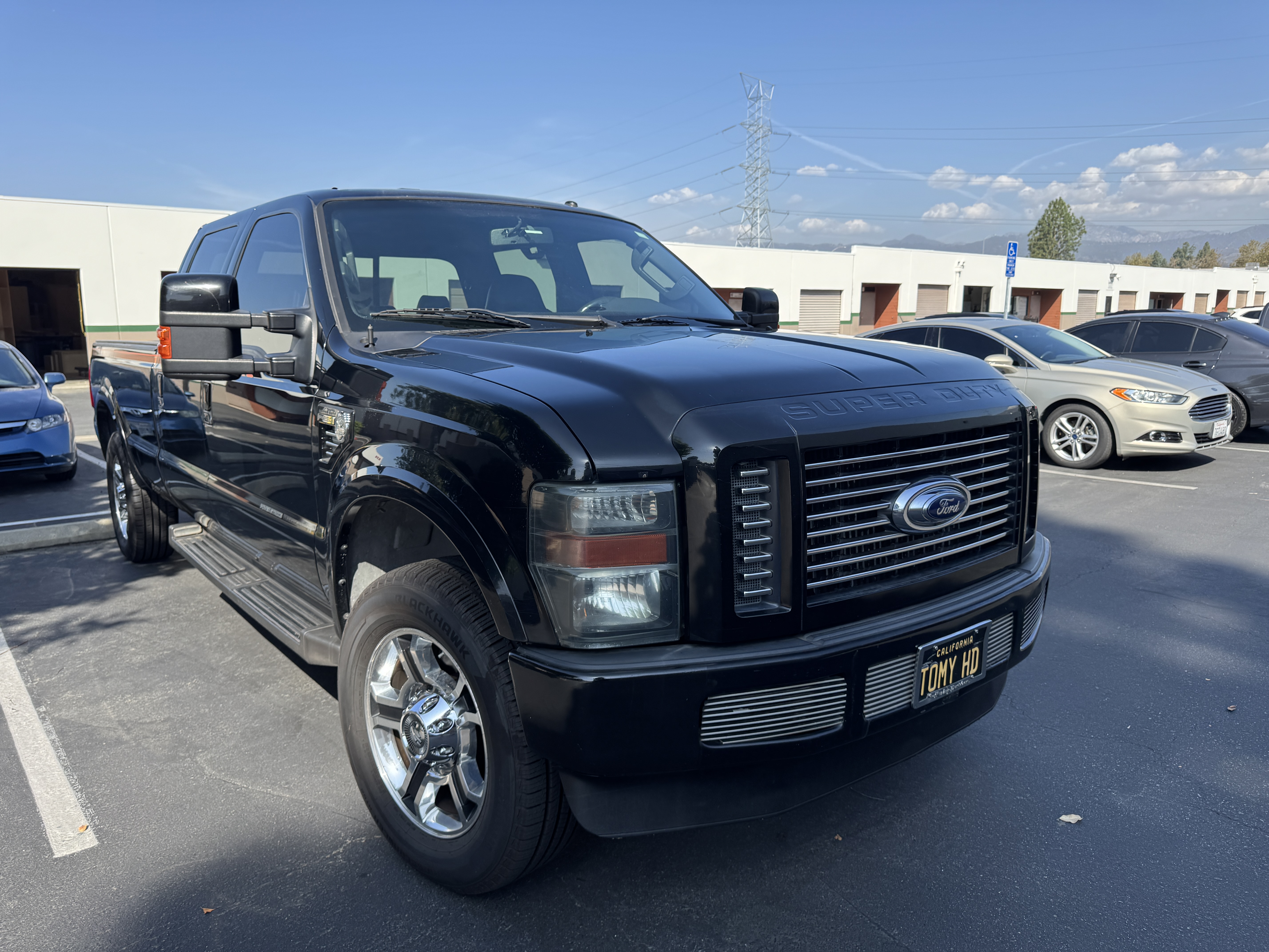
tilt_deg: -9.9
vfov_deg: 56.8
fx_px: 880
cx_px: 634
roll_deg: -0.2
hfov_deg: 71.6
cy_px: 476
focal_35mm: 24
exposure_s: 1/2415
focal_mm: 6.76
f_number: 1.78
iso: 80
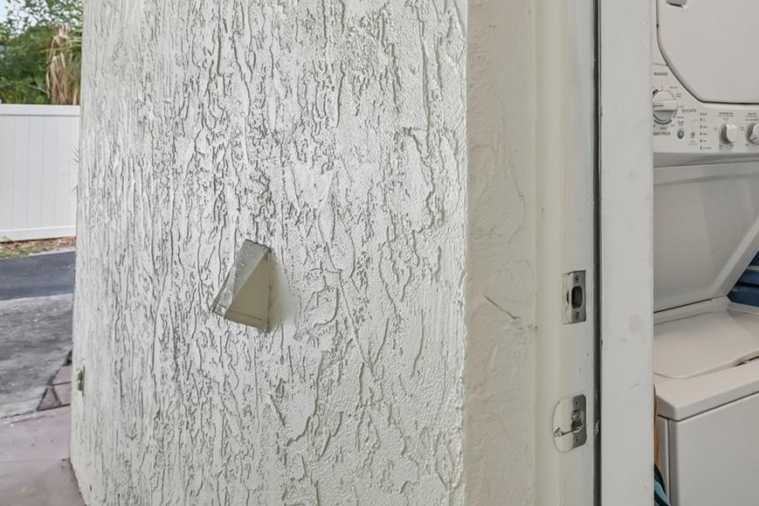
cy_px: 94
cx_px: 590
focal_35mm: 36
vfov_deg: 35.6
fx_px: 757
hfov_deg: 50.5
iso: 400
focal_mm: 19.5
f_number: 8
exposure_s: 1/40
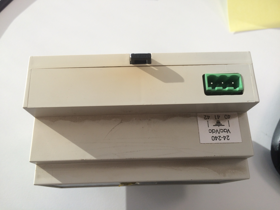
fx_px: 235
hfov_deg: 61.7
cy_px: 105
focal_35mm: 29
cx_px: 140
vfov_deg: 48.2
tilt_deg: -69.7
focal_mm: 4.15
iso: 50
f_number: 2.2
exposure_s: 1/100
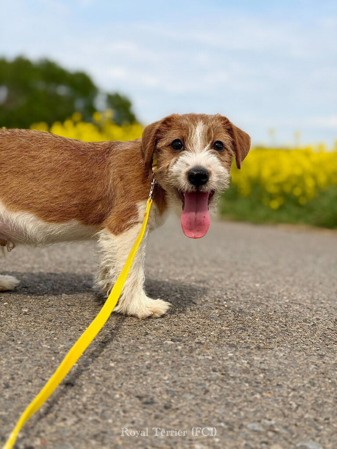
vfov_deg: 39.7
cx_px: 168
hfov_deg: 30.3
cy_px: 224
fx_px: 623
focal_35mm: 48
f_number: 1.8
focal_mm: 6.76
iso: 64
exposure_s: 1/5000
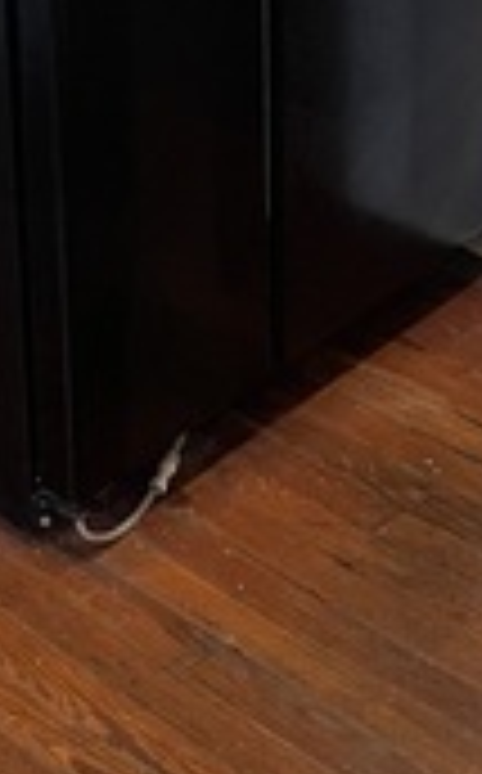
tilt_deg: -19.9
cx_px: -140
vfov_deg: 18.1
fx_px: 2256
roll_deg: +3.0
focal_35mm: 107
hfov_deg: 11.9
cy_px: -254
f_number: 1.6
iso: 160
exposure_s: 1/60
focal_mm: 4.2
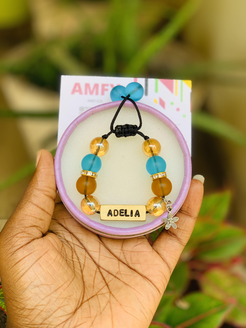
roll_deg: -4.7
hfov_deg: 28.0
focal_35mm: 52
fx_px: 493
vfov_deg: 36.8
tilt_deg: -30.8
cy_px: 164
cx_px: 123
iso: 16
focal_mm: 6
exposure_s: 1/144
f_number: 2.4
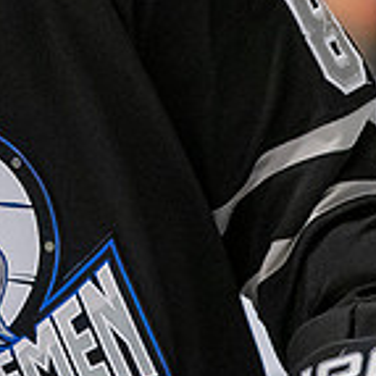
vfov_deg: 1.2
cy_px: -140
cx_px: -247
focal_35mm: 1438
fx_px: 17672
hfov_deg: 1.2
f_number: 3.2
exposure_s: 1/800
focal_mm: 200
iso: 2000
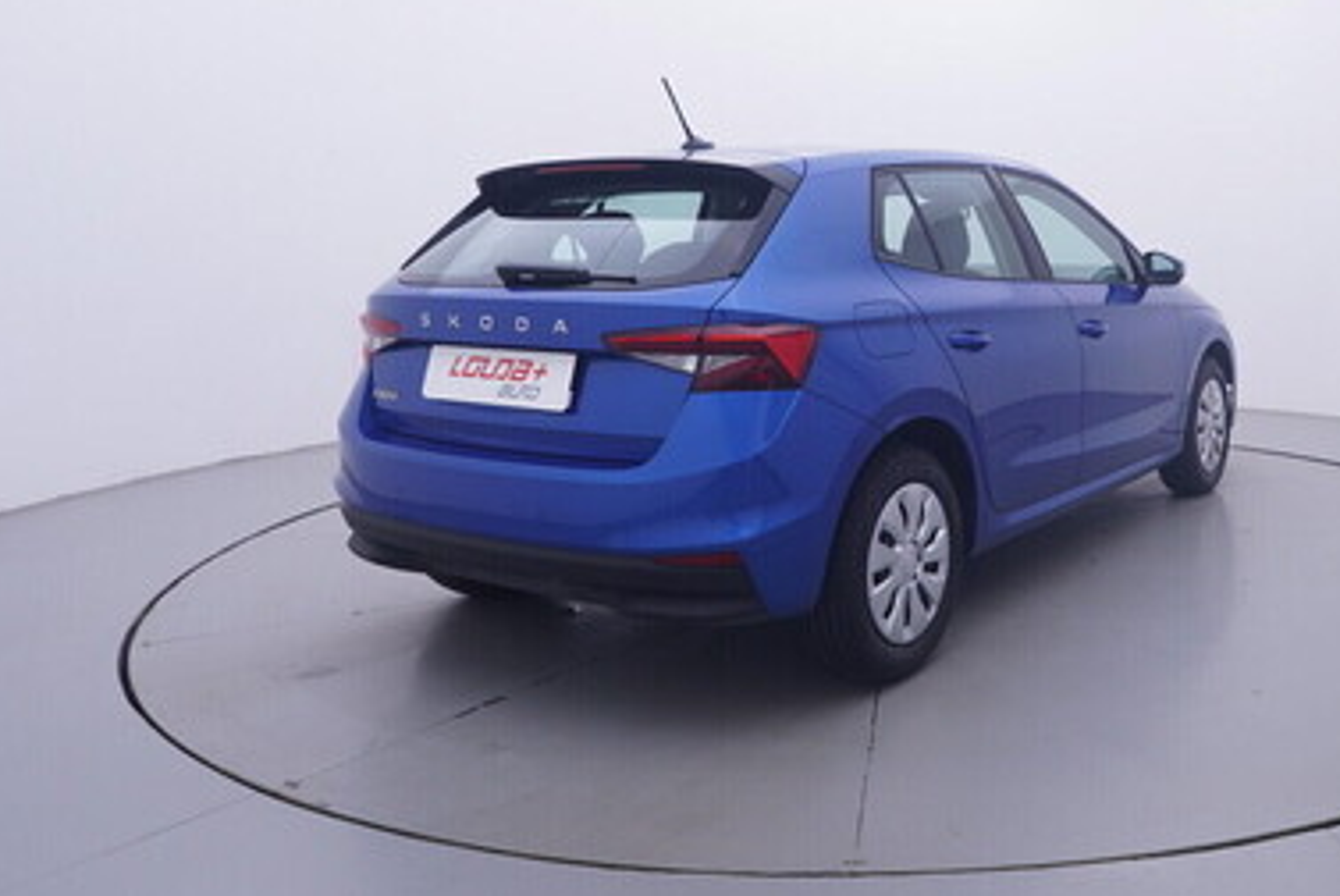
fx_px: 1219
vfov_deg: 39.8
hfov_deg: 55.7
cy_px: 290
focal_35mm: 33
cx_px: 947
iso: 200
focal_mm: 15
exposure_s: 1/80
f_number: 5
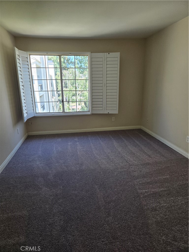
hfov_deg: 58.9
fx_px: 167
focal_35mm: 23
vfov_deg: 73.9
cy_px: 126
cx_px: 94
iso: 125
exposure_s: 1/508
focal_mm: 5.4
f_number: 1.8
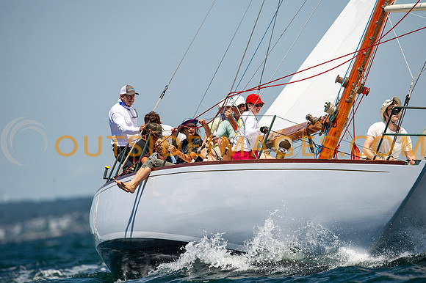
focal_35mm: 600
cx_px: 213
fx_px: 7096
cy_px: 142
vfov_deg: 2.3
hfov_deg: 3.4
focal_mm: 600
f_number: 5.6
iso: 400
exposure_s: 1/3200
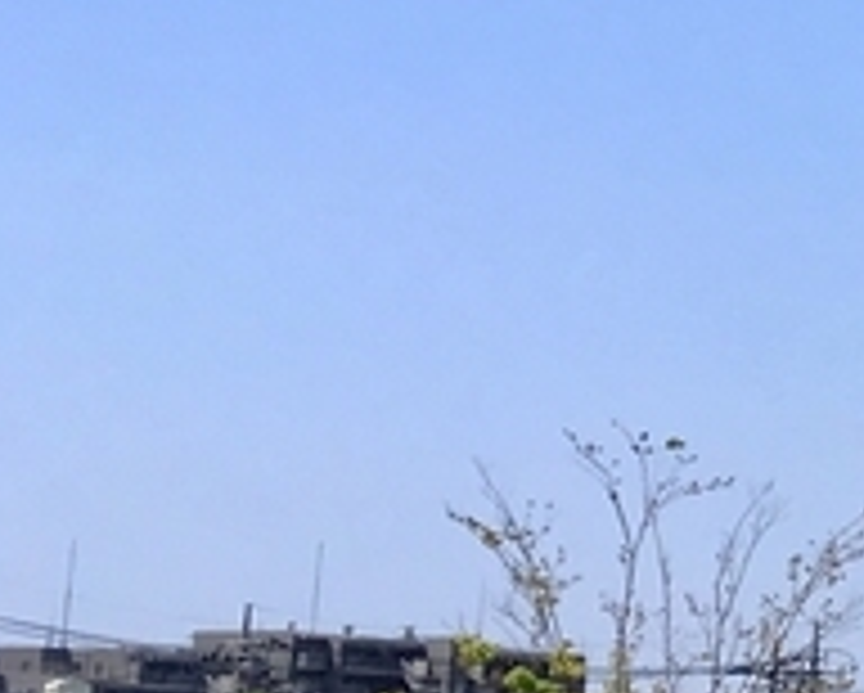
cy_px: 274
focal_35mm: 177
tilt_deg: +9.1
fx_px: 4531
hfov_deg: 9.1
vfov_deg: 8.7
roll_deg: -0.6
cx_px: 2484
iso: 25
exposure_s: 1/2079
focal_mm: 4.15
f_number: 2.2
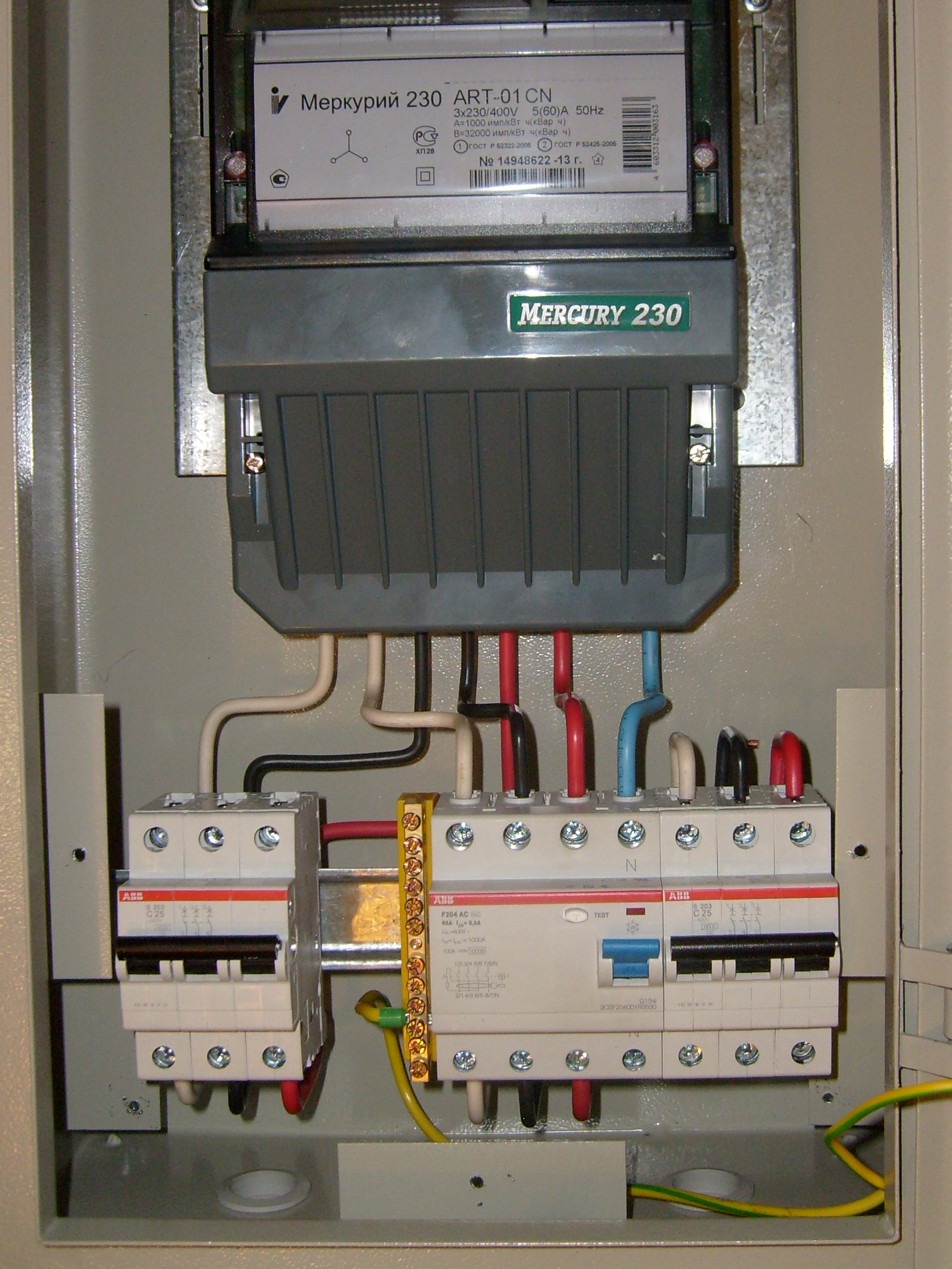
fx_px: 1613
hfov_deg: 32.8
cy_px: 554
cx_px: 534
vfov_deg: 42.9
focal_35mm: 44
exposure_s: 1/45
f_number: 2.8
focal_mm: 5.8
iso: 100
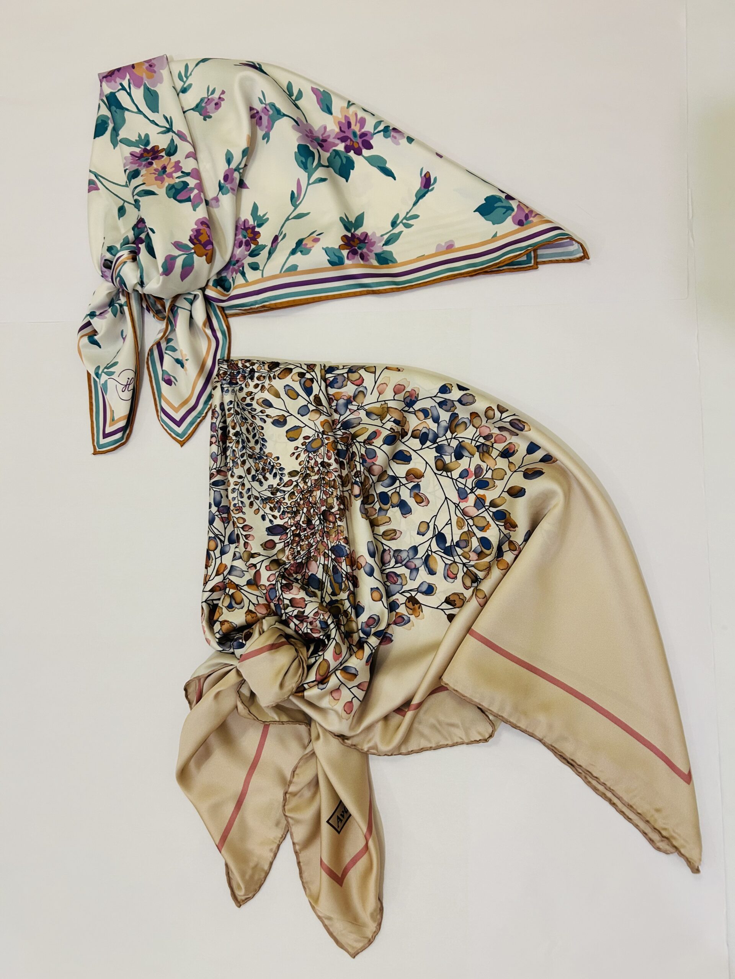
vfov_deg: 67.3
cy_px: 490
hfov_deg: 53.1
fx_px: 736
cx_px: 368
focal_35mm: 26
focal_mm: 5.7
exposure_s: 1/50
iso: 125
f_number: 1.5
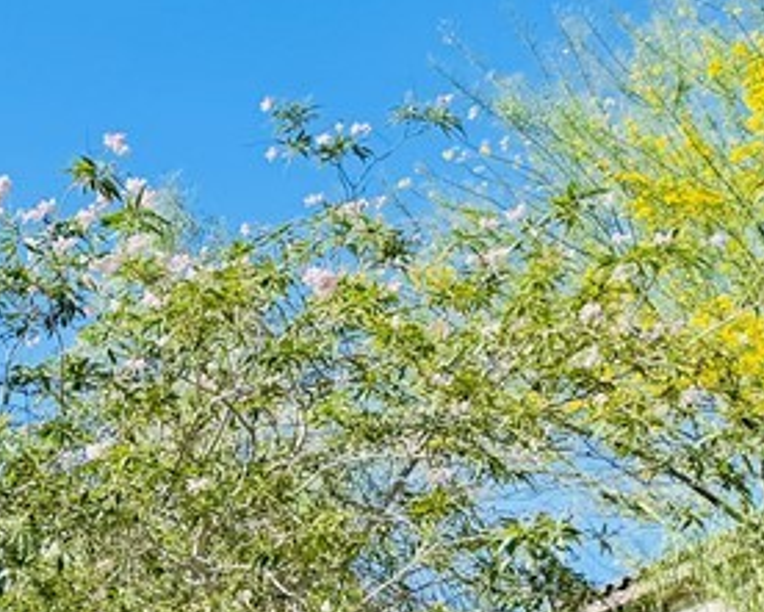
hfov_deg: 17.5
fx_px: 1968
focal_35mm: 87
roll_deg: +0.2
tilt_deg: +9.8
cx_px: -637
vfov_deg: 16.7
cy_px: 789
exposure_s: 1/2611
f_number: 1.78
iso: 80
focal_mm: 6.76
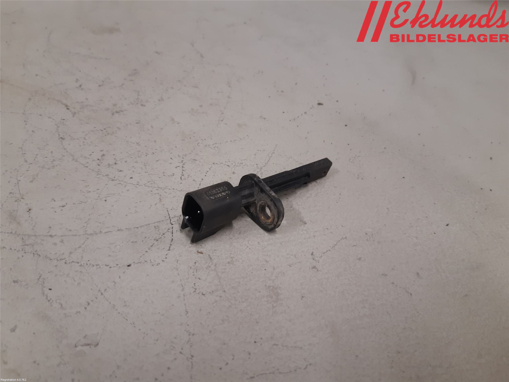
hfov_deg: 67.3
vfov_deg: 53.1
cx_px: 254
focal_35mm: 26
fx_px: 382
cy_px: 191
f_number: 1.7
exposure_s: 1/50
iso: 100
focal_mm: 3.93
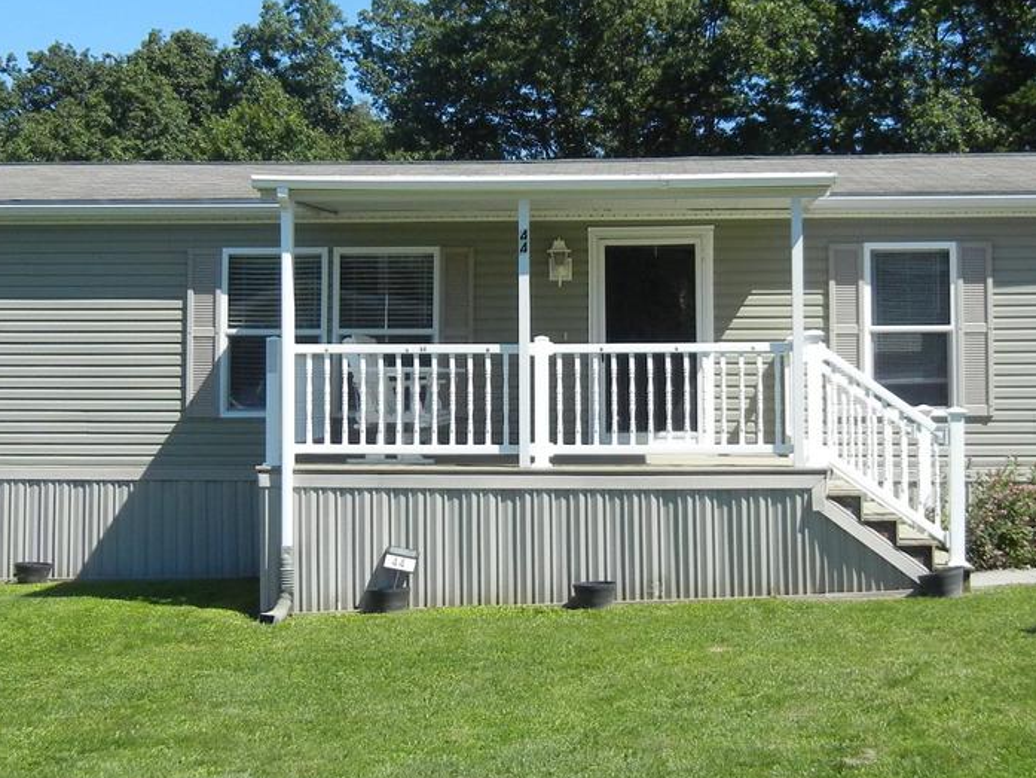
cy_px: 289
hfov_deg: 31.2
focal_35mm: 62
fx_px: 1856
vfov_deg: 23.6
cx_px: 532
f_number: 7
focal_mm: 5.4
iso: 160
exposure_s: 1/332
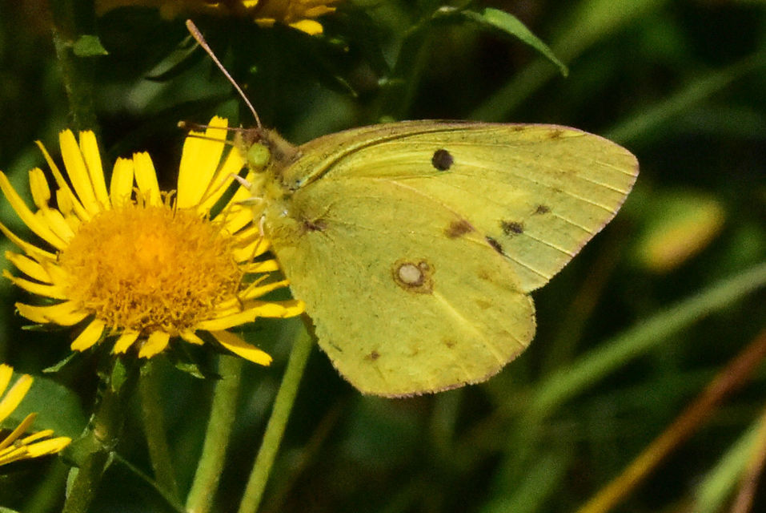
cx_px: 383
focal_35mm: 158
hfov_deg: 13.0
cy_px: 256
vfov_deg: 8.7
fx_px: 3354
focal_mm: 105
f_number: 25
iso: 4000
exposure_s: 1/4000
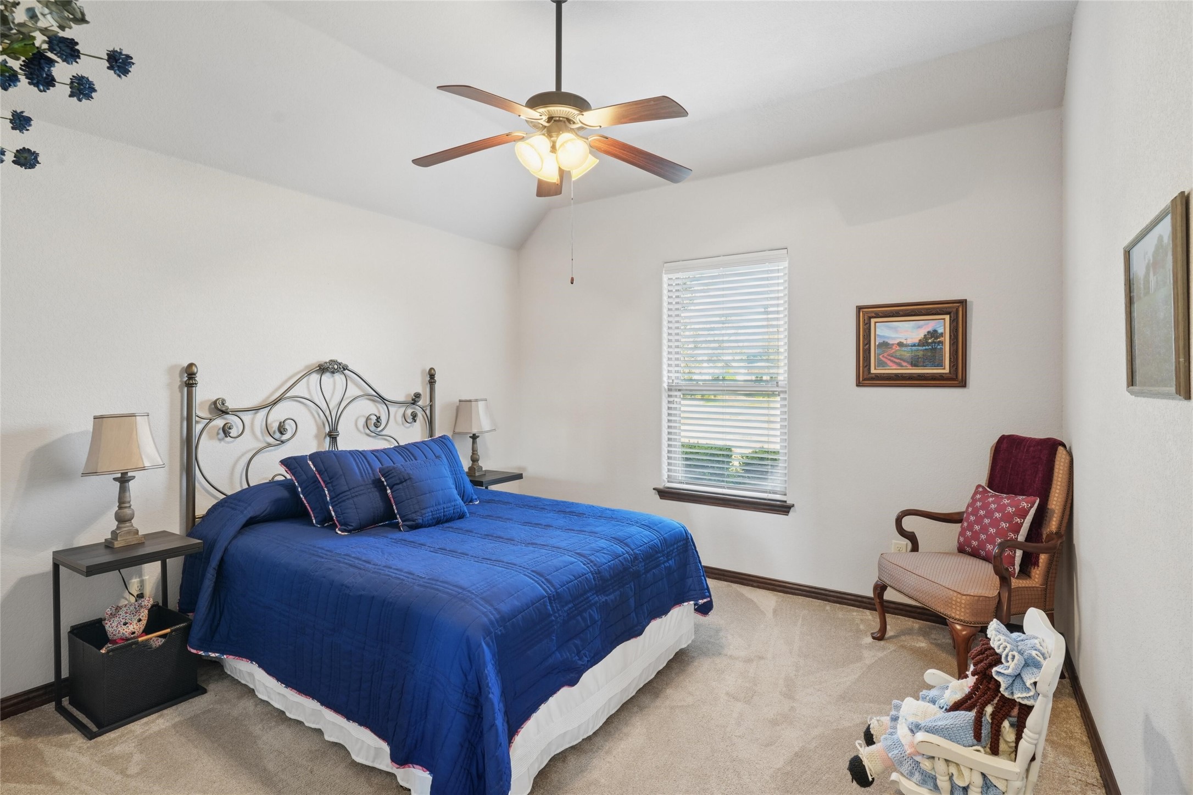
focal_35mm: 17
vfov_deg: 70.4
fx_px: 563
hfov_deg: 93.3
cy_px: 398
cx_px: 596
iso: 320
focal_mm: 17
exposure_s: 1/3.33
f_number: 8
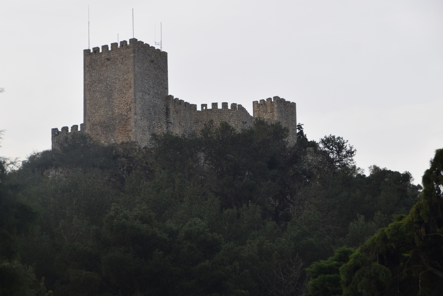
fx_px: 1846
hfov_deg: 13.7
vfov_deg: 9.2
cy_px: 151
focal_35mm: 150
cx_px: 193
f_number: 8
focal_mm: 86
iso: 250
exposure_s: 1/250
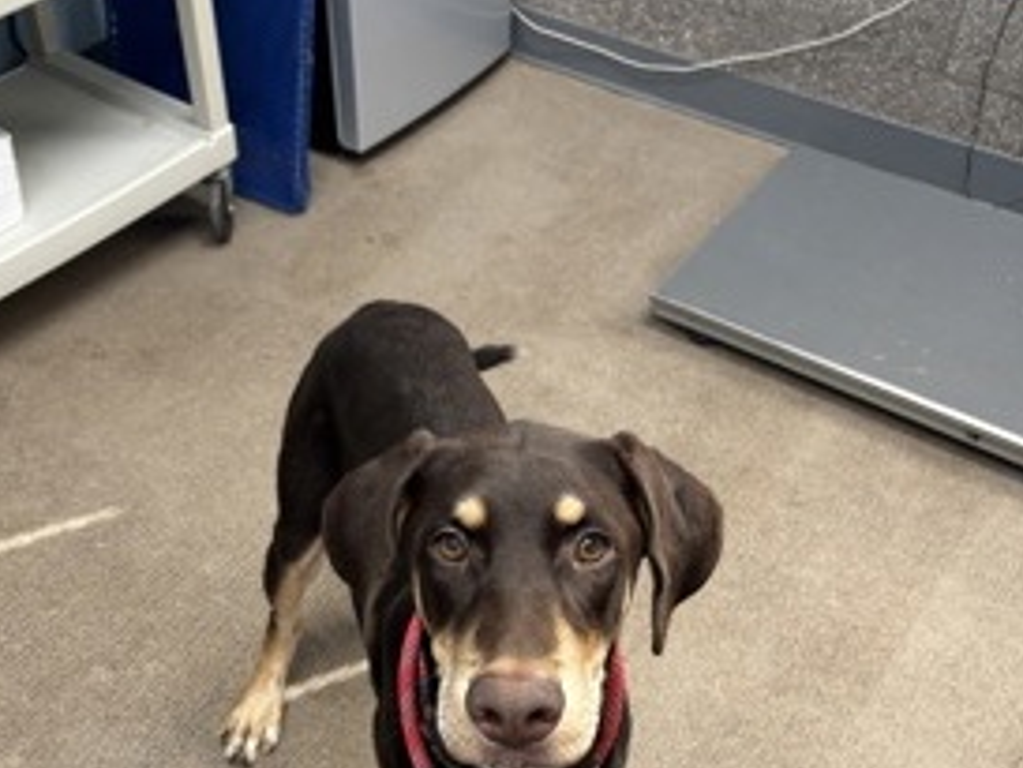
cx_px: 489
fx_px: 1183
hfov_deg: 46.8
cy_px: 626
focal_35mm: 40
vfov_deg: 34.8
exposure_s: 1/119
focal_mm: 5.96
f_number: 1.6
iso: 125
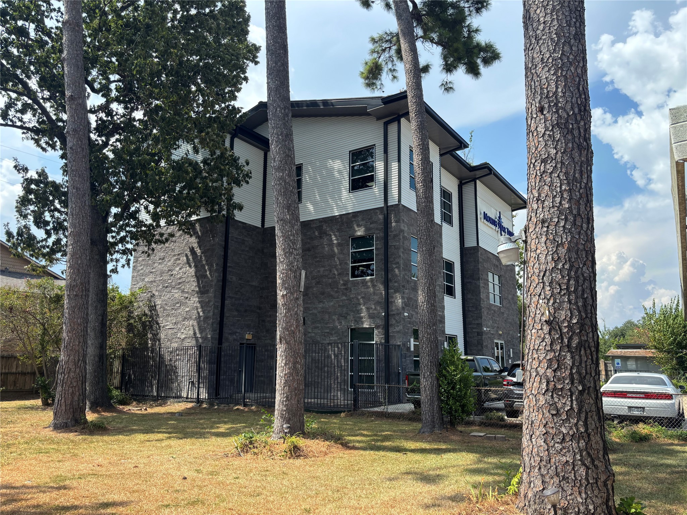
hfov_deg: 67.3
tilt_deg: +10.6
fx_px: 516
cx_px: 344
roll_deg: -0.5
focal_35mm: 26
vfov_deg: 53.1
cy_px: 258
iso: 50
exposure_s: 1/1522
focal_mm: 5.96
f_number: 1.6
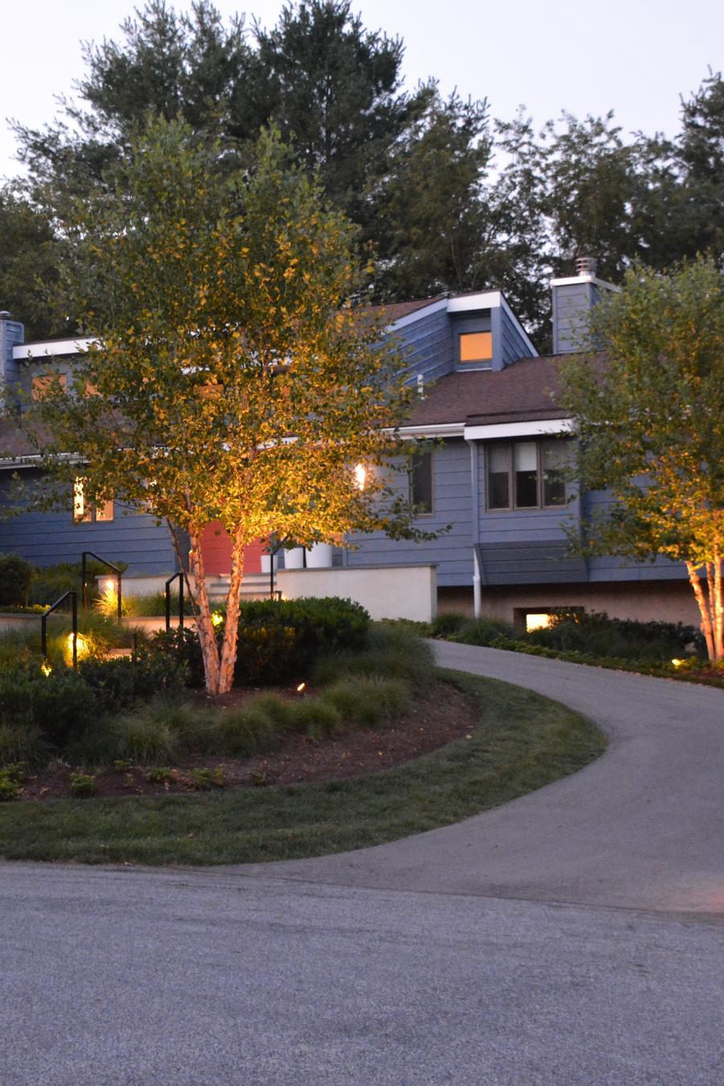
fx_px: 2202
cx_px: 238
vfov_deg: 27.7
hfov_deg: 18.6
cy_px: 542
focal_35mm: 73
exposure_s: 1/10
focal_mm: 32
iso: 3200
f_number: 4.2
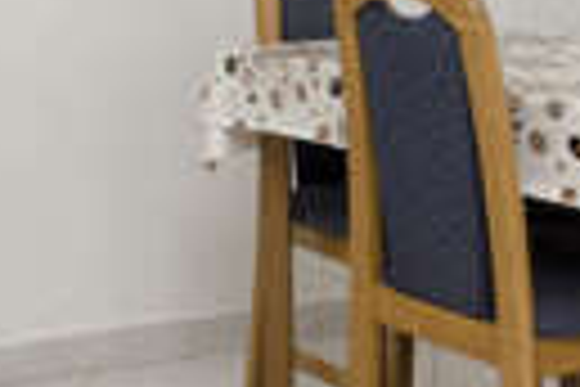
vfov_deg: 14.7
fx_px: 1434
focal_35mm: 89
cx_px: -180
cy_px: -115
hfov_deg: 20.8
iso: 160
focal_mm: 10
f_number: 8
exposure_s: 1/160
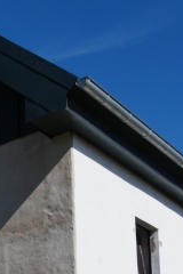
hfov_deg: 16.5
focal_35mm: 78
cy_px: 324
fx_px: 595
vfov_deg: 23.8
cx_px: -61
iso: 200
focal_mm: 15
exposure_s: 1/500
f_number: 9
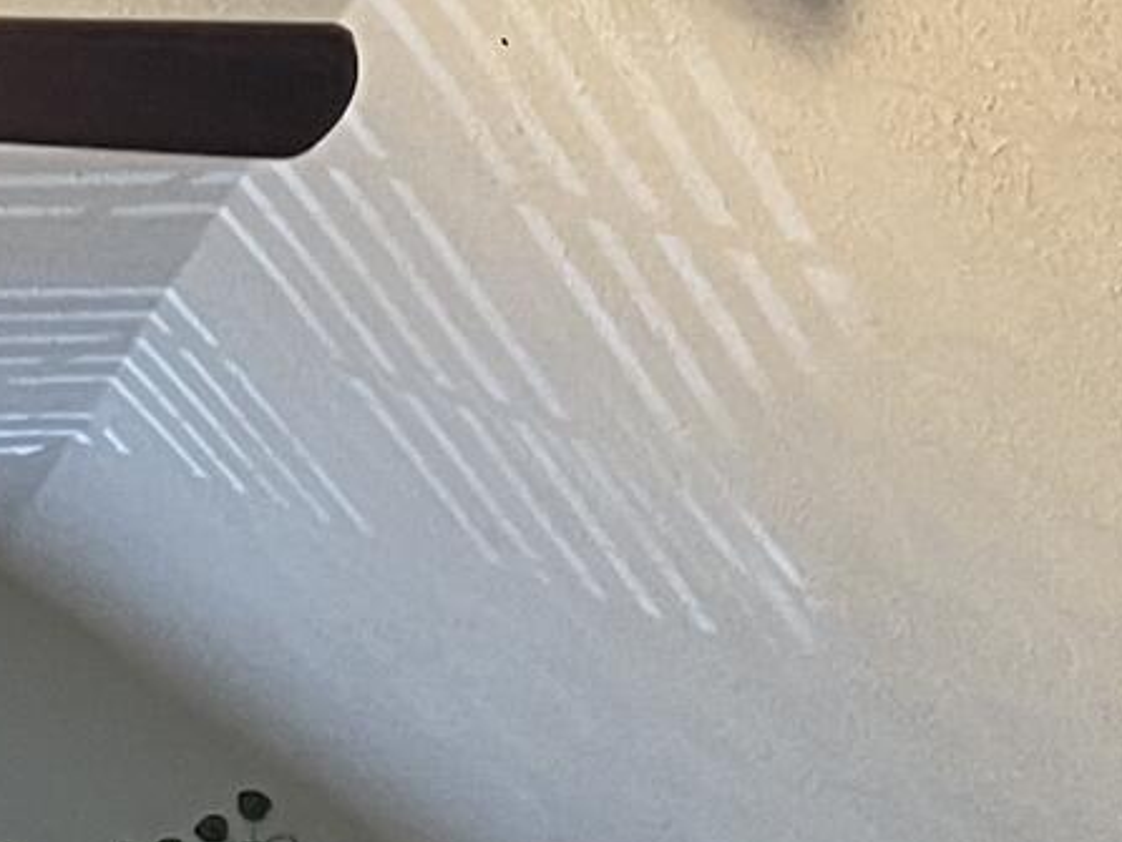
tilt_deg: -7.2
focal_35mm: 168
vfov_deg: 8.1
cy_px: 2099
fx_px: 5448
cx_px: 38
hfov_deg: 11.7
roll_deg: +1.7
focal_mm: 5.1
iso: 250
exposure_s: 1/60
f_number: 1.6
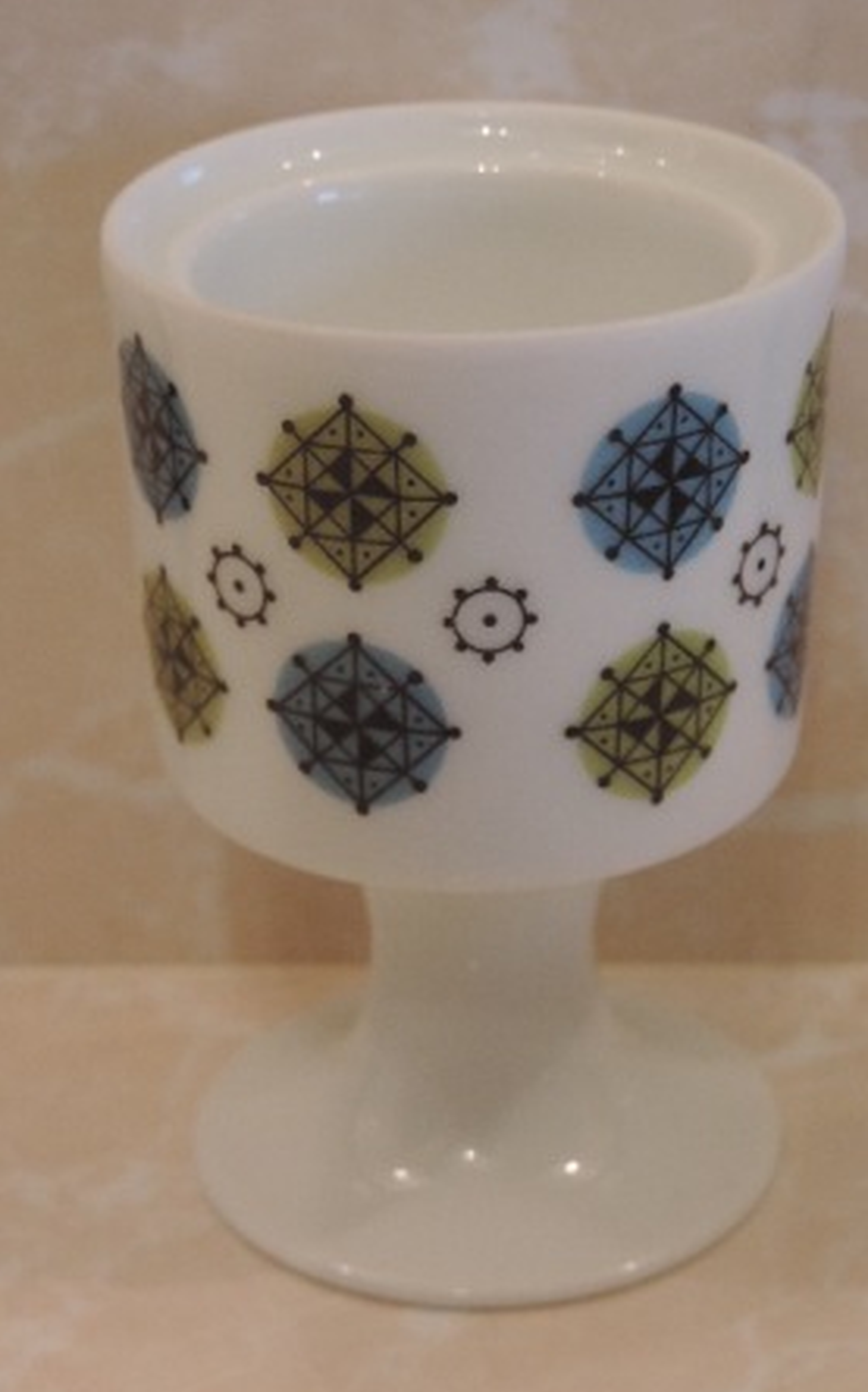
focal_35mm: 91
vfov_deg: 22.8
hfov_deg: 14.3
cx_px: 473
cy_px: 699
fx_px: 3449
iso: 400
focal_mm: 15.1
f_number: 4
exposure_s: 1/30
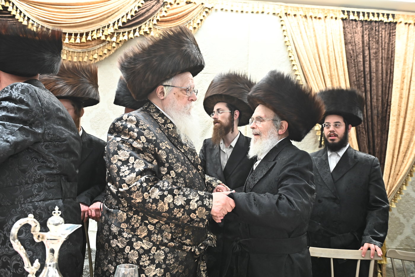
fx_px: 369
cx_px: 208
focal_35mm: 32
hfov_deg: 58.7
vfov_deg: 41.1
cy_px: 138
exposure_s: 1/200
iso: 2000
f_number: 4
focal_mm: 32
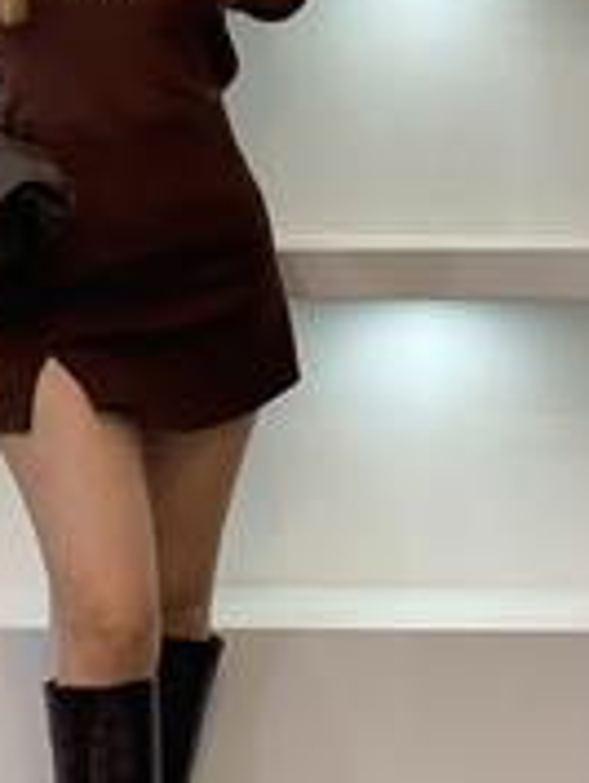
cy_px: 352
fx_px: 2742
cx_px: 124
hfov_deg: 12.2
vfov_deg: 16.3
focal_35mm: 121
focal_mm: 6
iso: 80
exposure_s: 1/100
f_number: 2
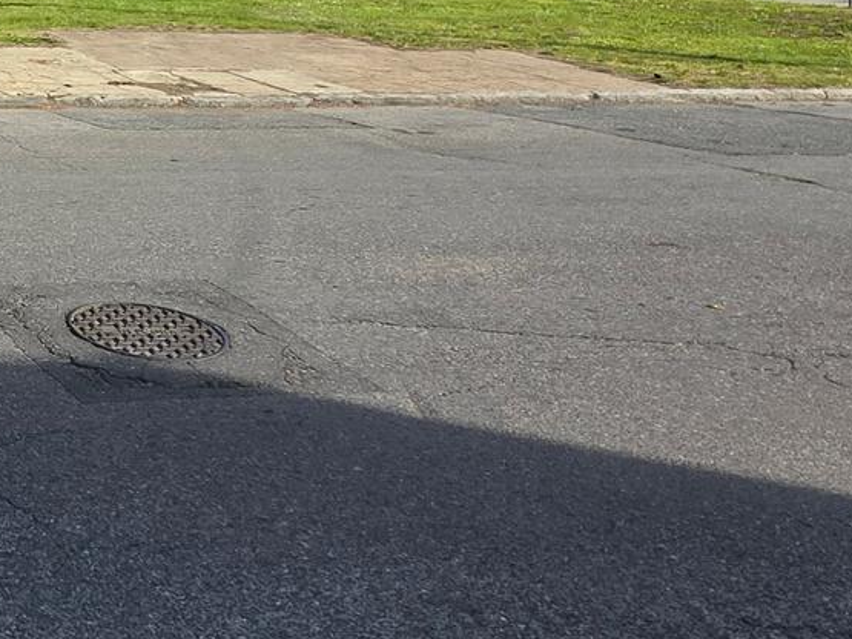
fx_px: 1181
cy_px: -197
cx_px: -342
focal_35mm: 48
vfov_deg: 25.8
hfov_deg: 29.2
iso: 40
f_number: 1.9
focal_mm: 2.2
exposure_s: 1/1343
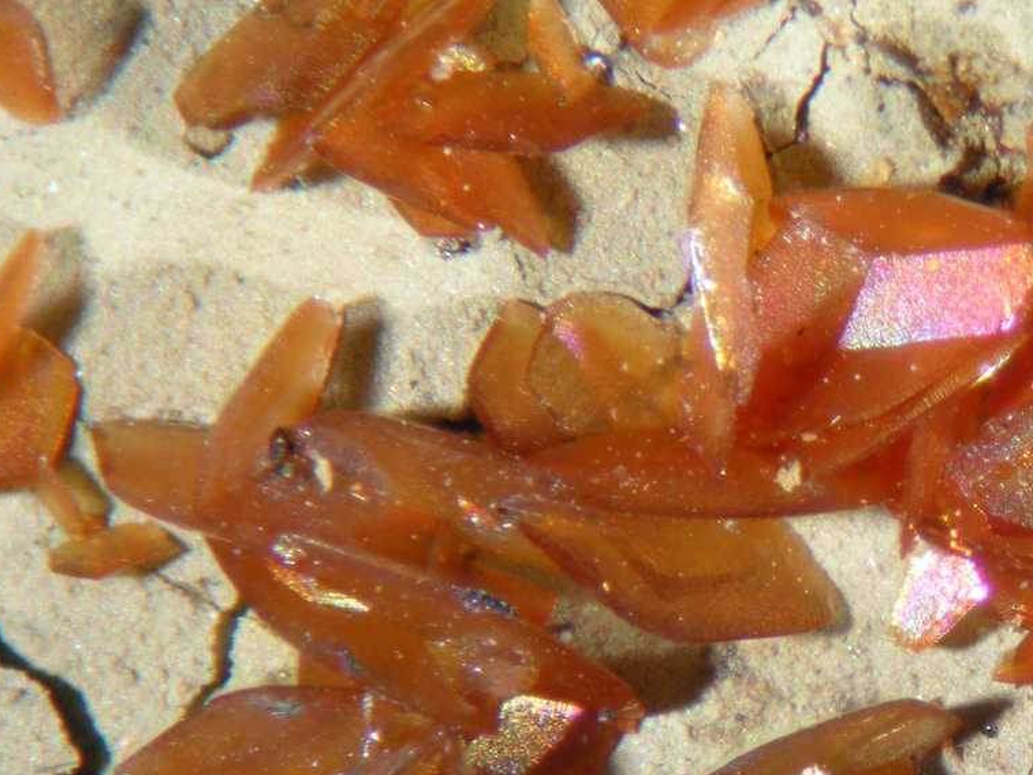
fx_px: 3283
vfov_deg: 13.3
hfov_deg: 17.4
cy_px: 711
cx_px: 1055
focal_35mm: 110
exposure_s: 1/12
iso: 50
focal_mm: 13.2
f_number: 3.7
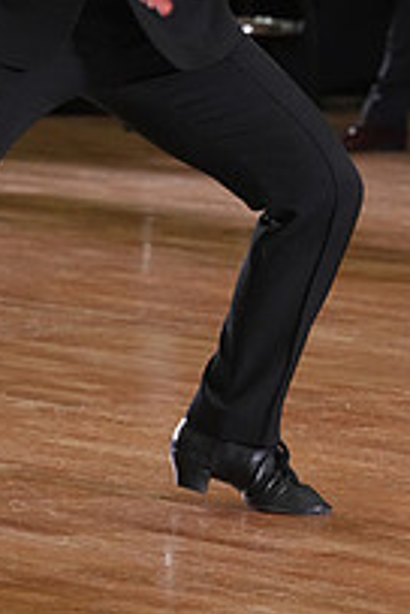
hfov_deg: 3.6
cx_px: -158
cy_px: -163
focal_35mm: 384
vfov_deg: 5.3
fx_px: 6559
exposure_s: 1/200
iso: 3200
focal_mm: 135
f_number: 6.3
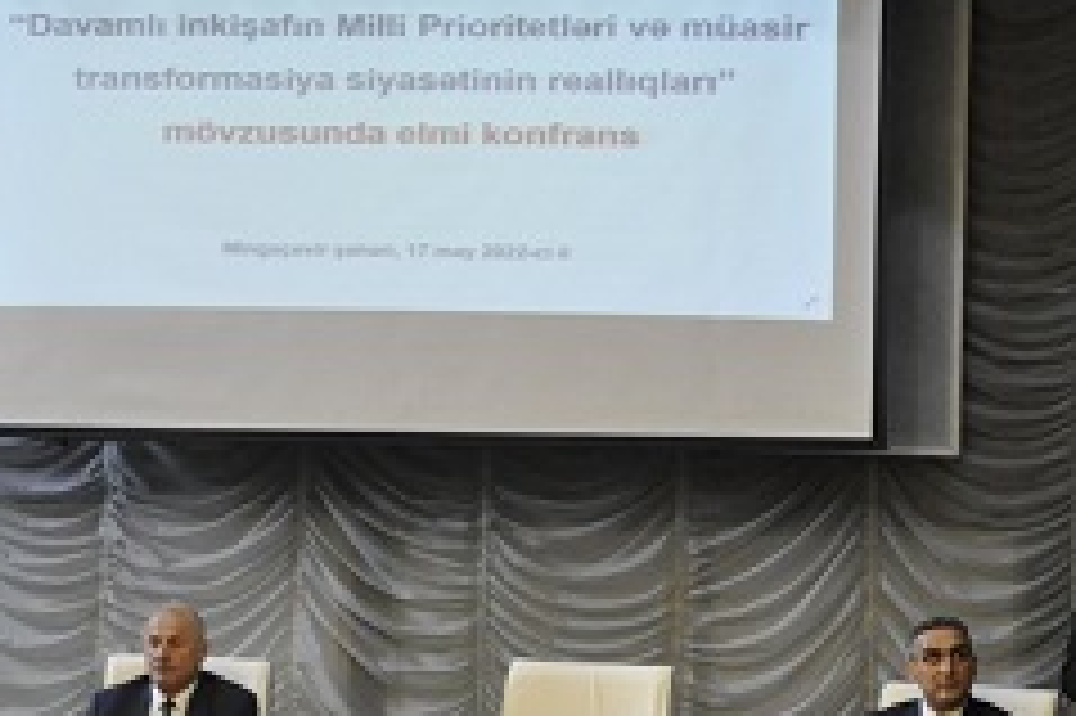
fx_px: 6332
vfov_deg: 6.5
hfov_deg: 9.7
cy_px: 448
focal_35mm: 212
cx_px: 367
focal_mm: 70
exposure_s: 1/125
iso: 3200
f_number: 5.6
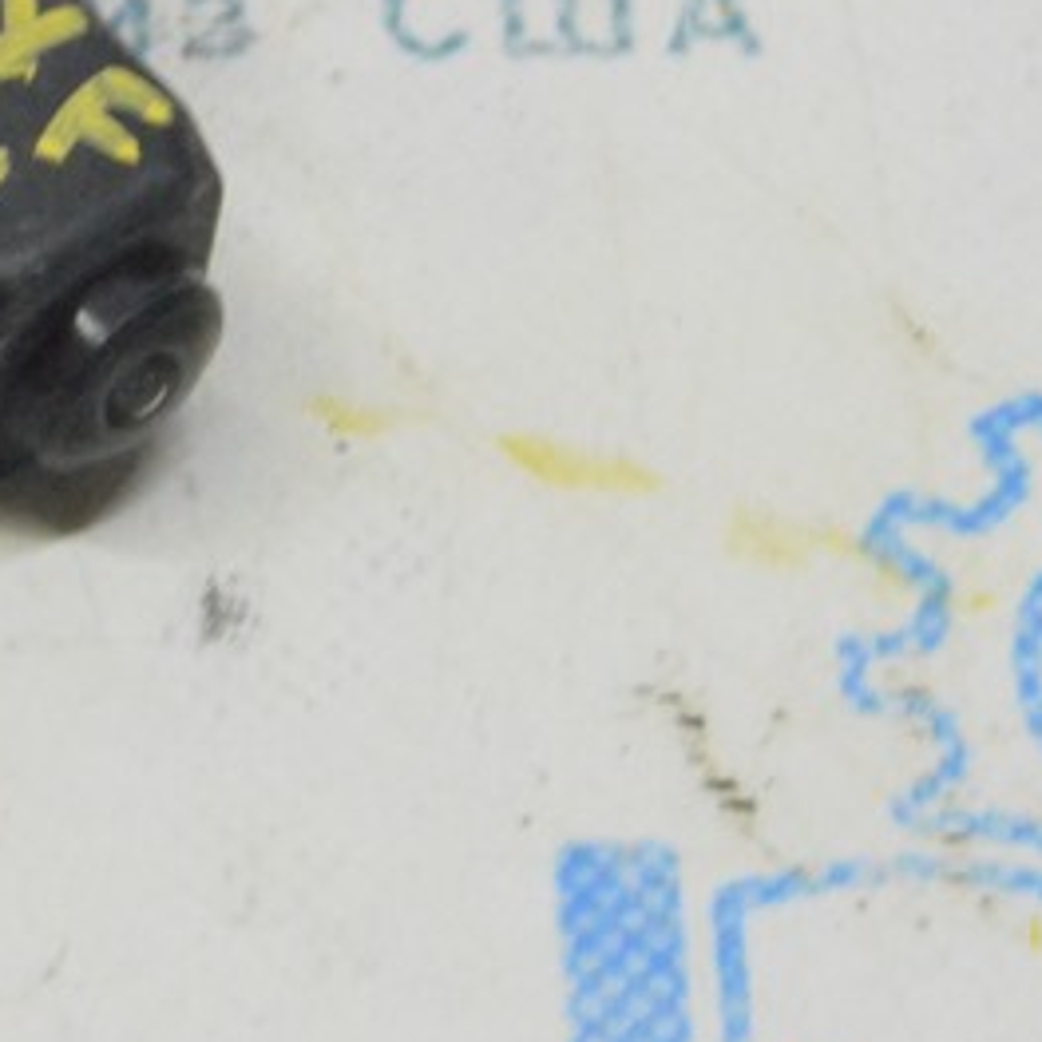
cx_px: -16
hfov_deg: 6.4
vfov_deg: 6.4
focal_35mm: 273
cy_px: -156
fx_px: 9285
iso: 6400
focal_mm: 55
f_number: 20
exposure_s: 1/20
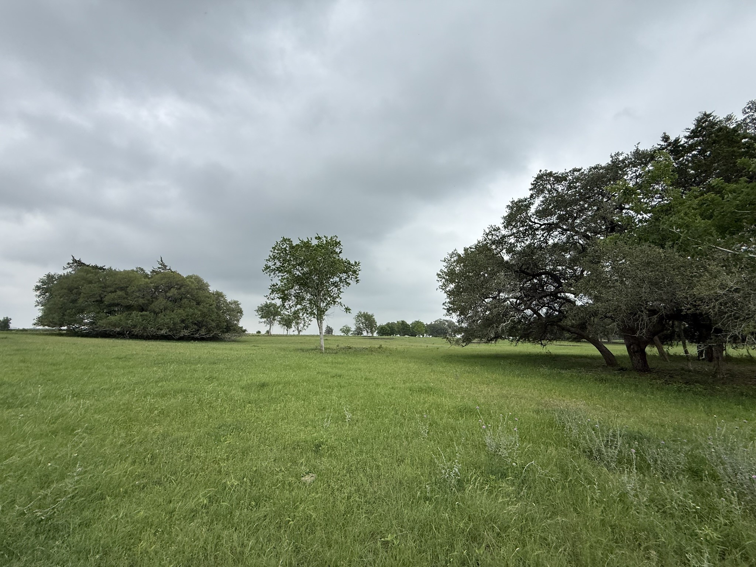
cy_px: 284
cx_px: 378
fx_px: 306
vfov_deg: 85.7
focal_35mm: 14
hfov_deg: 102.1
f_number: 2.2
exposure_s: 1/1901
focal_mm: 2.22
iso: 50
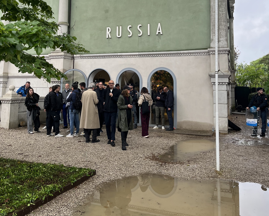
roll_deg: -0.7
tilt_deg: +7.2
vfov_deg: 42.2
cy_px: 57
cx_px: 135
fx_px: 271
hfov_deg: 52.8
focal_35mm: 34
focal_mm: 5.1
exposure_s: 1/164
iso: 64
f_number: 1.6
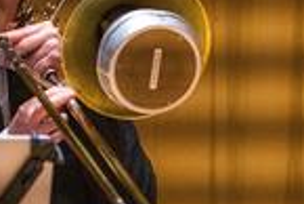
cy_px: 91
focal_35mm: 1485
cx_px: 419
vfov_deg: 0.9
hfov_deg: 1.4
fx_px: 12552
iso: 4000
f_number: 2.8
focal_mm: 300
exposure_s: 1/640
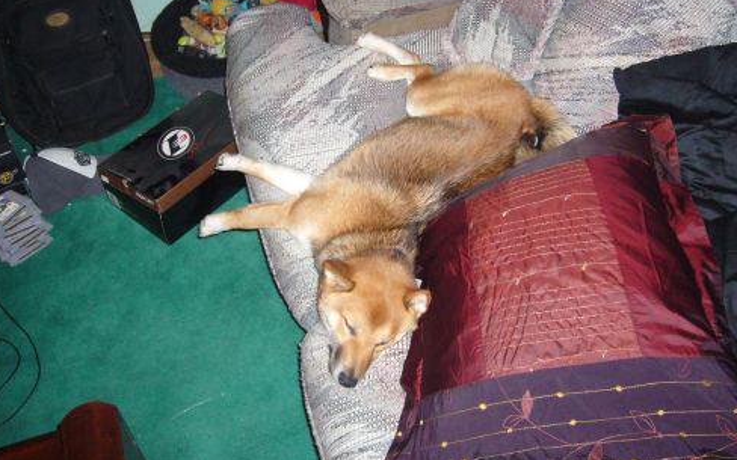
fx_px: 763
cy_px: 194
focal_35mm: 38
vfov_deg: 33.5
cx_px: 368
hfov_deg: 51.5
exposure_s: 1/30
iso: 200
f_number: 2.8
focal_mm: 5.8
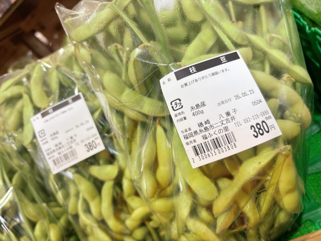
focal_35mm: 26
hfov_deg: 67.3
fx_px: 241
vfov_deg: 53.1
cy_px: 120
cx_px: 160
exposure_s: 1/60
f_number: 1.6
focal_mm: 5.96
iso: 100
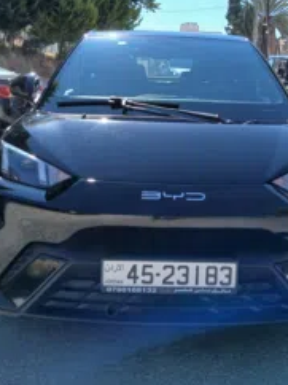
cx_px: 170
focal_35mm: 43
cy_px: 137
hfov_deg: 33.5
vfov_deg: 43.4
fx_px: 478
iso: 20
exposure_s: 1/455
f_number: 1.8
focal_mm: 3.98
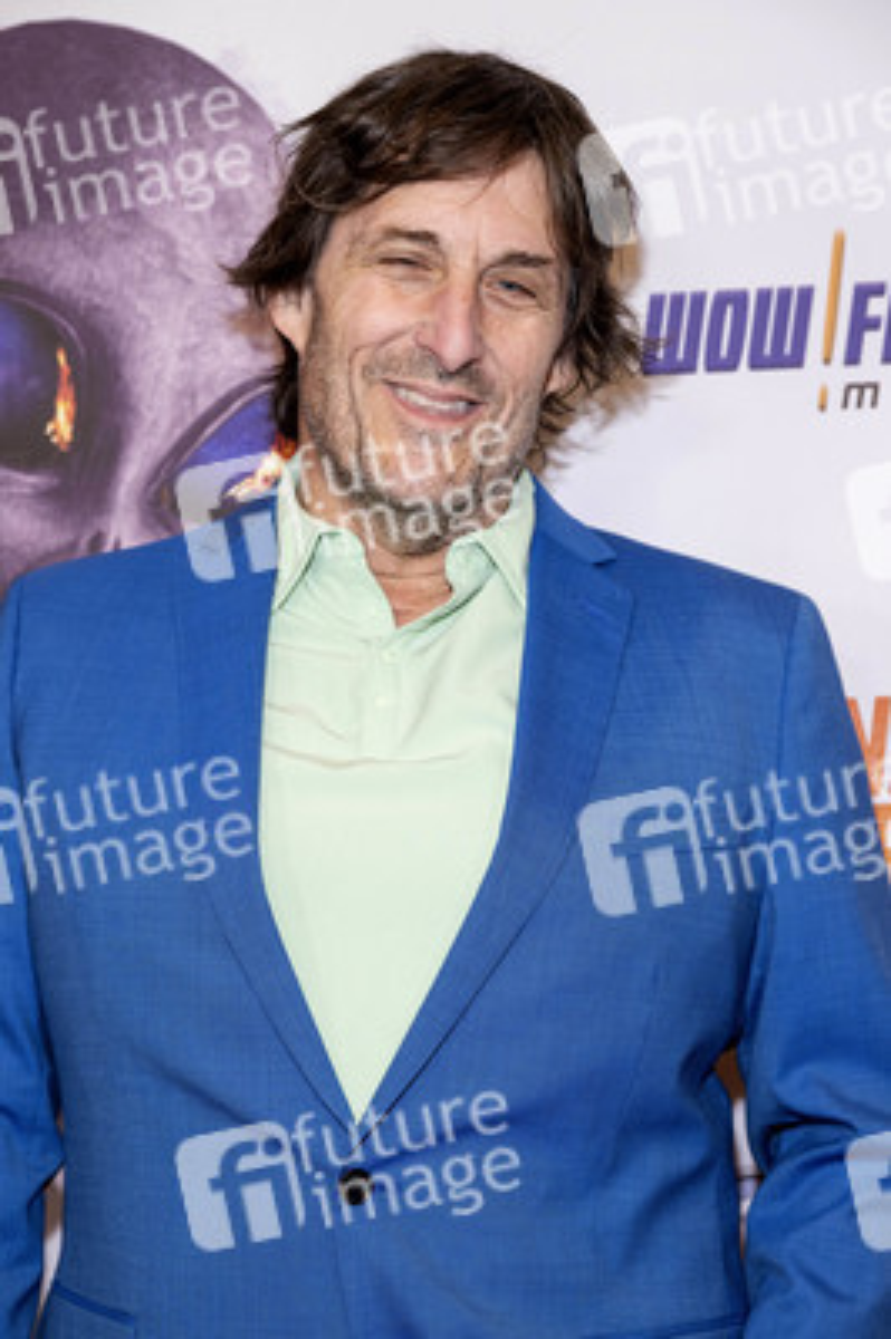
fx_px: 2491
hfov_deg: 20.3
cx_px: 446
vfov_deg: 30.1
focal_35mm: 67
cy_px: 670
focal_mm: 67
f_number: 5.6
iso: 800
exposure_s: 1/200
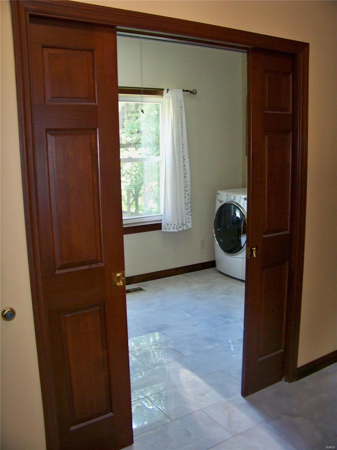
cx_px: 168
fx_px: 428
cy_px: 225
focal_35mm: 33
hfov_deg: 42.9
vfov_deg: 55.4
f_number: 2.8
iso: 200
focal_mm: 5.85
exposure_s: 1/30
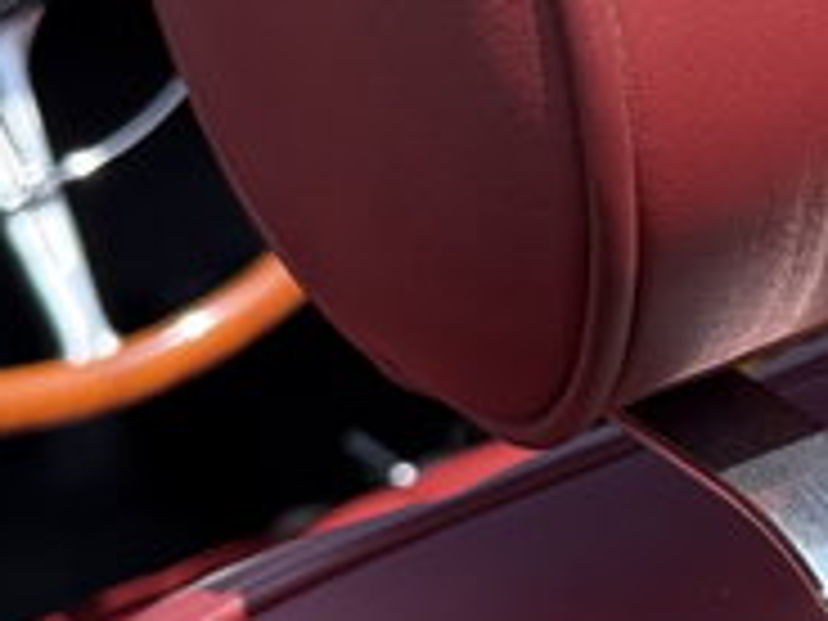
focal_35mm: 100
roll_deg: -1.0
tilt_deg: -26.3
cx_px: 909
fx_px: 2392
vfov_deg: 14.8
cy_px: 216
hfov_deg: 18.9
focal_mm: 6.76
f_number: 1.78
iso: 80
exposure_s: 1/1585
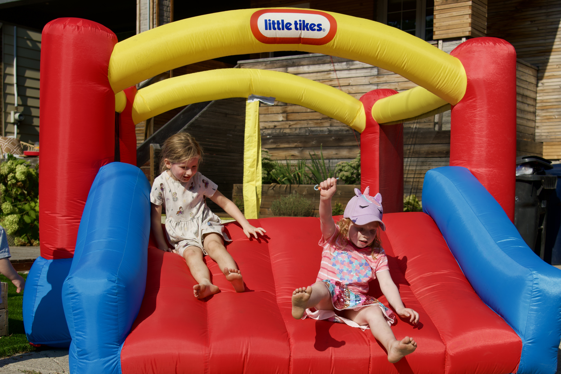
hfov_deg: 58.7
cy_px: 187
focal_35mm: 32
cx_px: 280
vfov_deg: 41.1
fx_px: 499
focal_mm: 32
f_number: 4
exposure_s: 1/1000
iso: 100
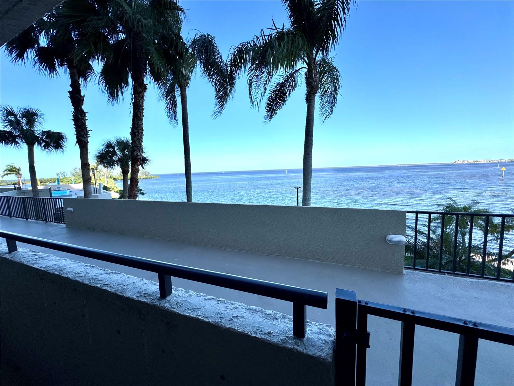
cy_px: 193
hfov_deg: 102.1
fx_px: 208
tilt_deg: -7.8
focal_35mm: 14
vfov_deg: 85.7
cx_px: 257
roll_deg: +0.8
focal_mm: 2.22
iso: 50
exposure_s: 1/1506
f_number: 2.2
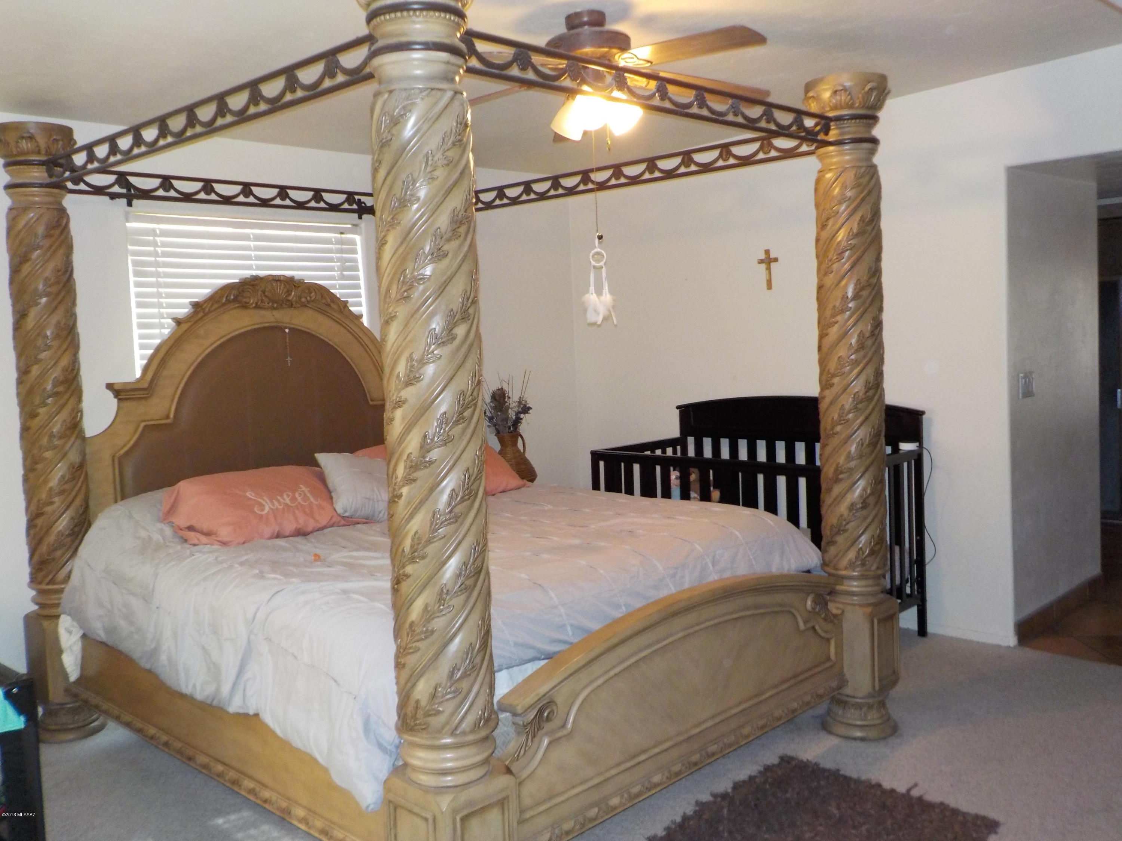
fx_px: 972
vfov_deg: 46.8
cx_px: 561
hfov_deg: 60.0
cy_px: 420
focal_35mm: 30
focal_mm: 4.1
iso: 360
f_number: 3.3
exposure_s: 1/30
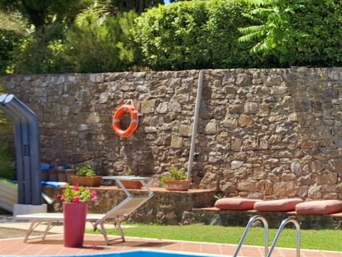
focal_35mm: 84
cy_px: 42
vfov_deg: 17.4
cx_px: 474
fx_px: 830
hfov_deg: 20.7
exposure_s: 1/1667
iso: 25
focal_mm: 4.69
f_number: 1.8
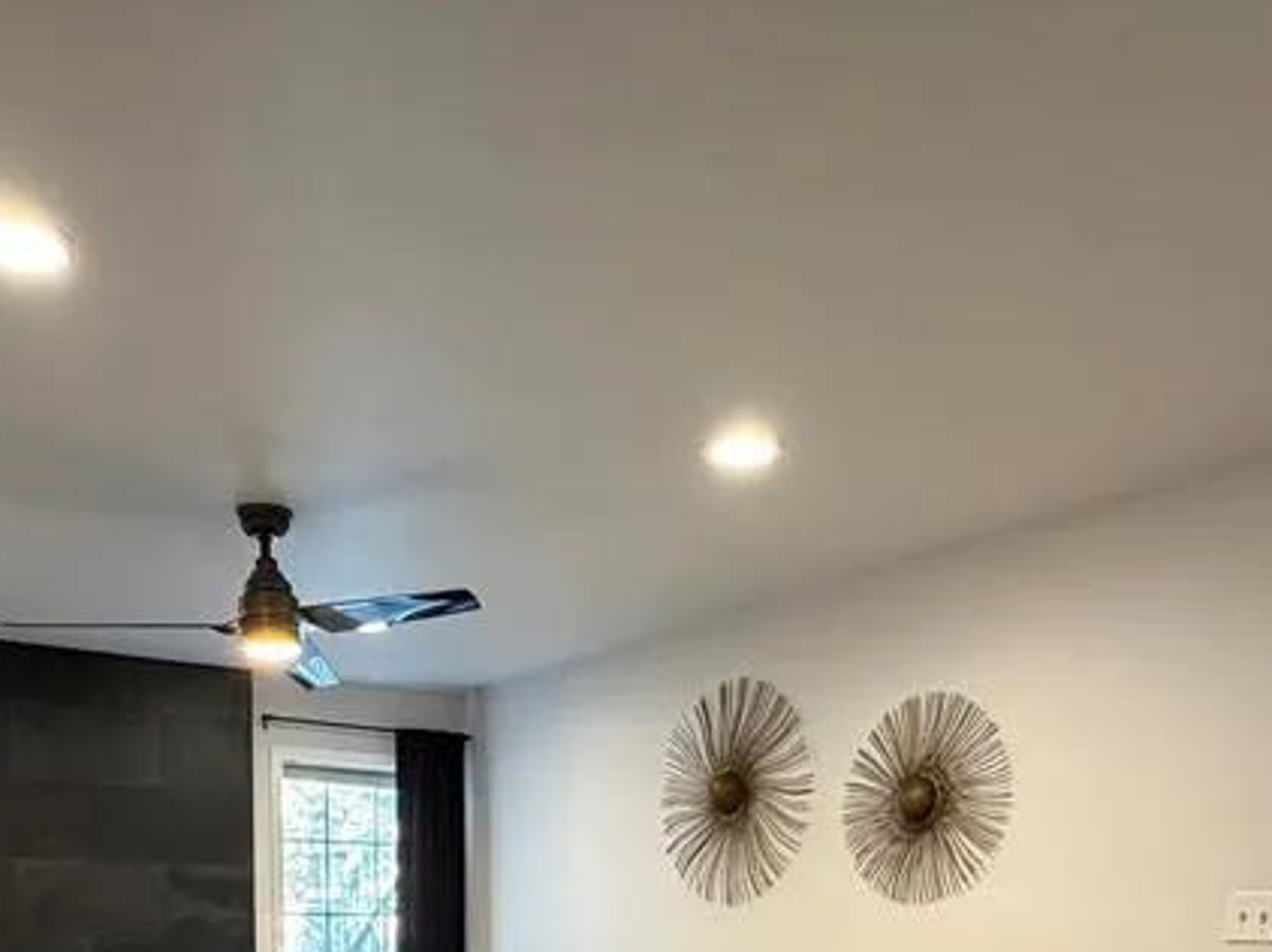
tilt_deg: -7.6
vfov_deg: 35.3
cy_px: 1066
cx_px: 537
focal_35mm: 34
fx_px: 1249
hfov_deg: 53.8
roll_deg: -0.2
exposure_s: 1/60
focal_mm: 2.22
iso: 500
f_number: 2.2
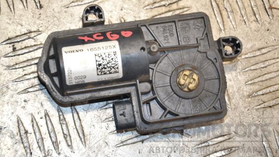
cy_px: 68
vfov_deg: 10.2
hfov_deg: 18.1
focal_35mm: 119
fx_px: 877
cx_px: 140
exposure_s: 1/200
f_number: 5.3
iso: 800
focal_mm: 75
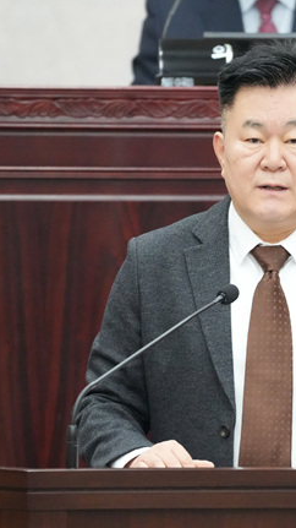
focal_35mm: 512
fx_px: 7154
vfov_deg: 4.2
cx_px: 276
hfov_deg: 2.4
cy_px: 264
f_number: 5.6
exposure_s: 1/320
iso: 12800
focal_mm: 324
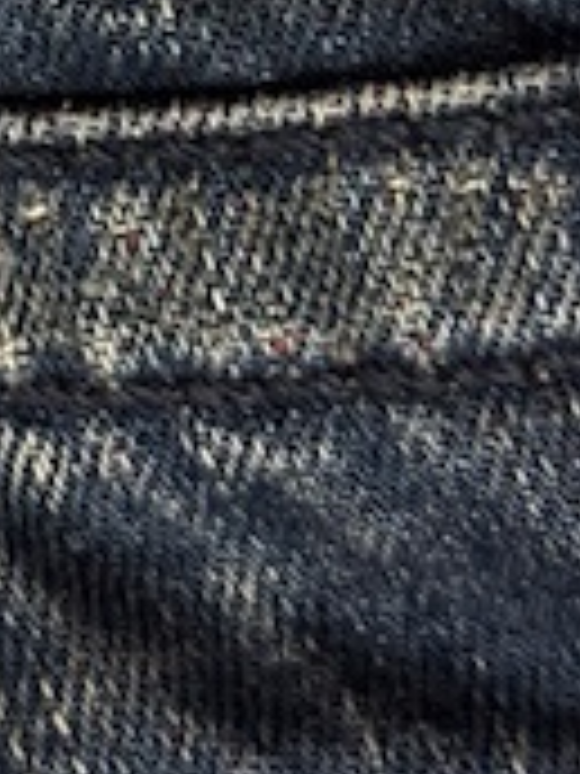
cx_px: -319
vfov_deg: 10.5
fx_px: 3999
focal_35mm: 179
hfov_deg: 8.1
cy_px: -495
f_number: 1.78
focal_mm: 6.76
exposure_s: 1/50
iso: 100
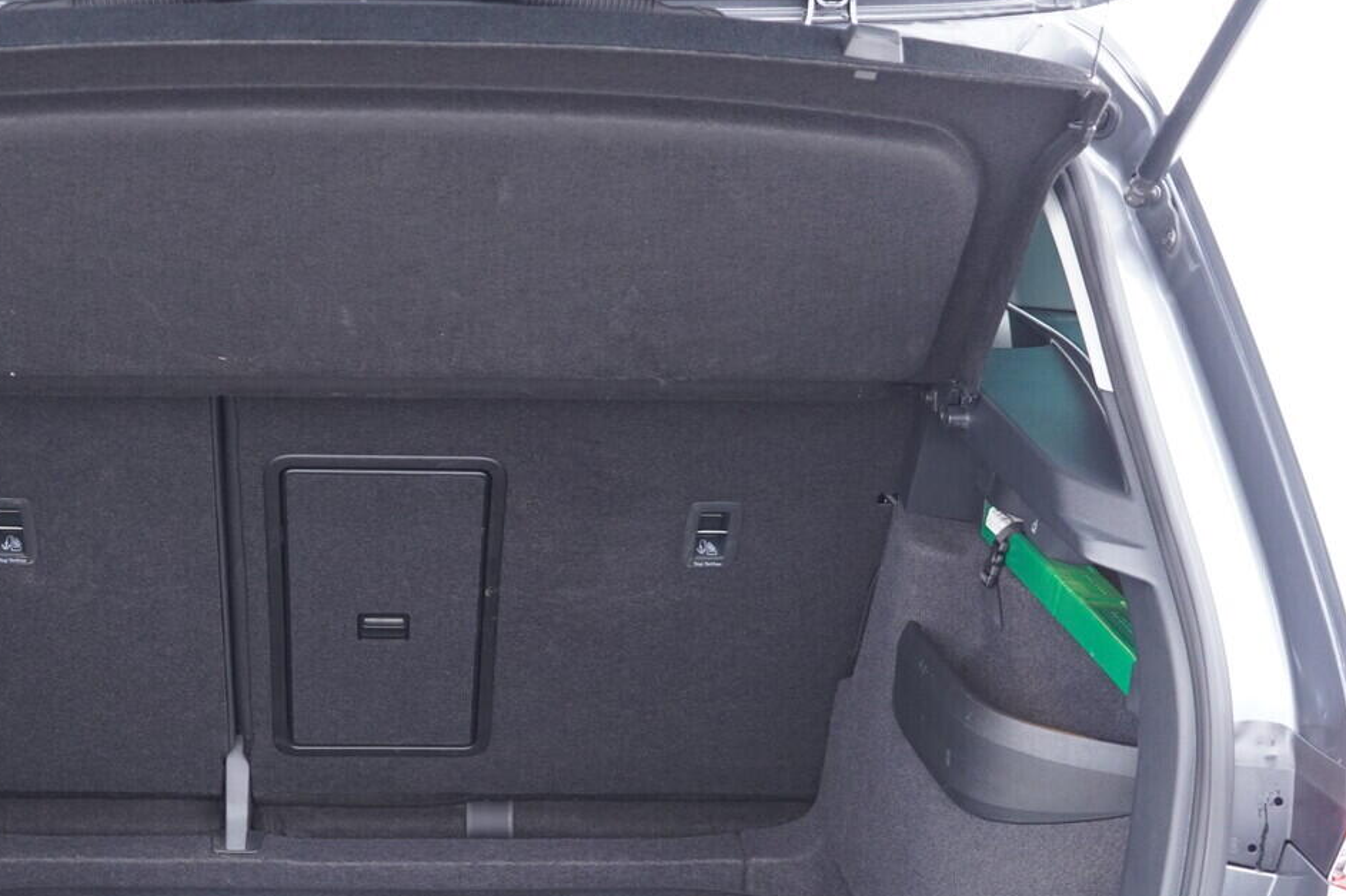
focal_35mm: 55
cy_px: 621
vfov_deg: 24.4
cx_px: 390
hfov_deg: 35.7
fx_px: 2056
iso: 1000
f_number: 2.8
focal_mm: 24
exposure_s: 1/40
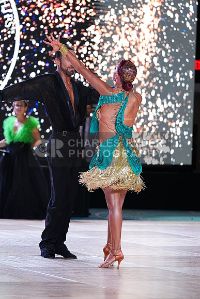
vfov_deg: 11.7
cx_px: 100
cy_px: 150
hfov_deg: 7.8
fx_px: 1466
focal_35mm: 176
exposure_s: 1/500
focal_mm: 176
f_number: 4
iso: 2000
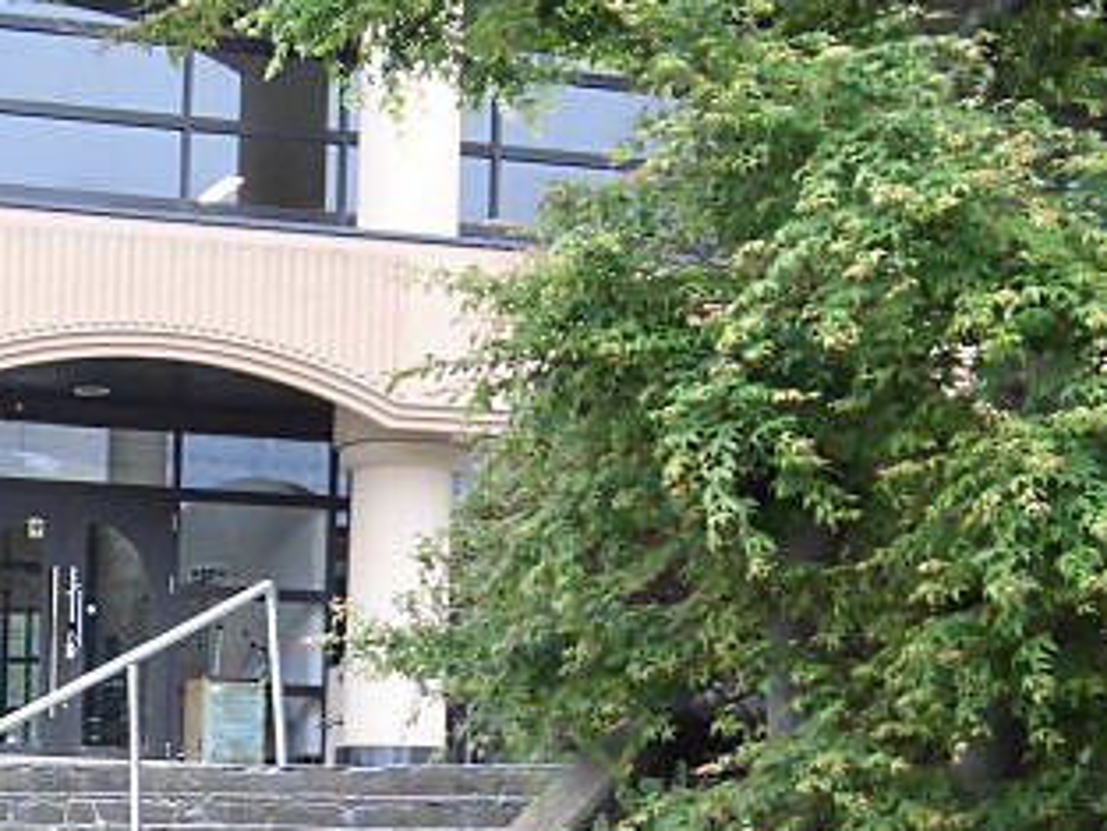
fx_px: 3071
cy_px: 820
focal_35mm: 96
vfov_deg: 15.2
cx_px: 81
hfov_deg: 20.0
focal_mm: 8.3
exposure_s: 1/60
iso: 100
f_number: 3.4
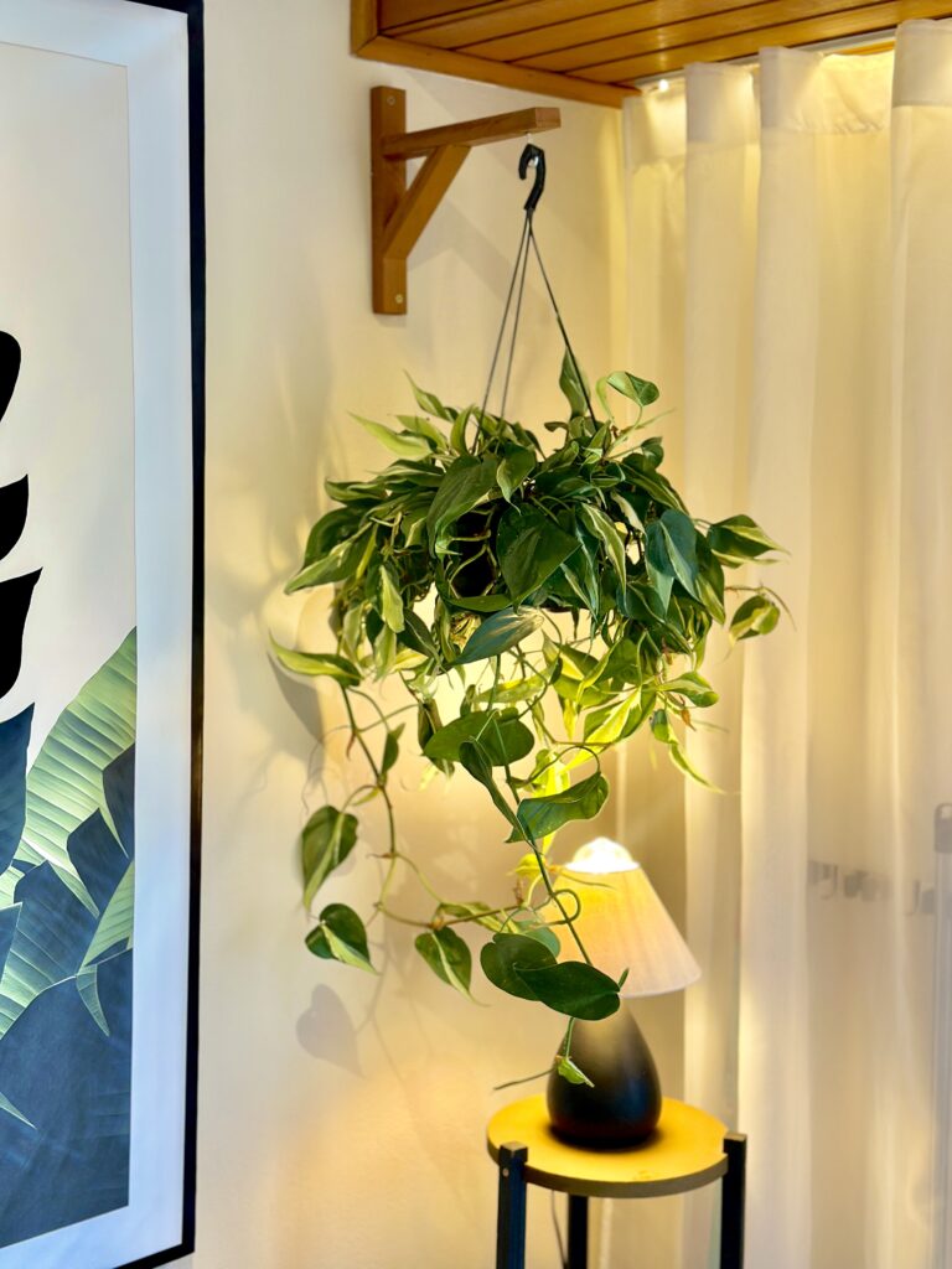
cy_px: 634
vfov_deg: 39.7
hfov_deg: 30.3
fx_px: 1760
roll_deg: -1.5
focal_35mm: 48
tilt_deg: -4.9
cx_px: 476
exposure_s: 1/60
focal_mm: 6.86
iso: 100
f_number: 1.78
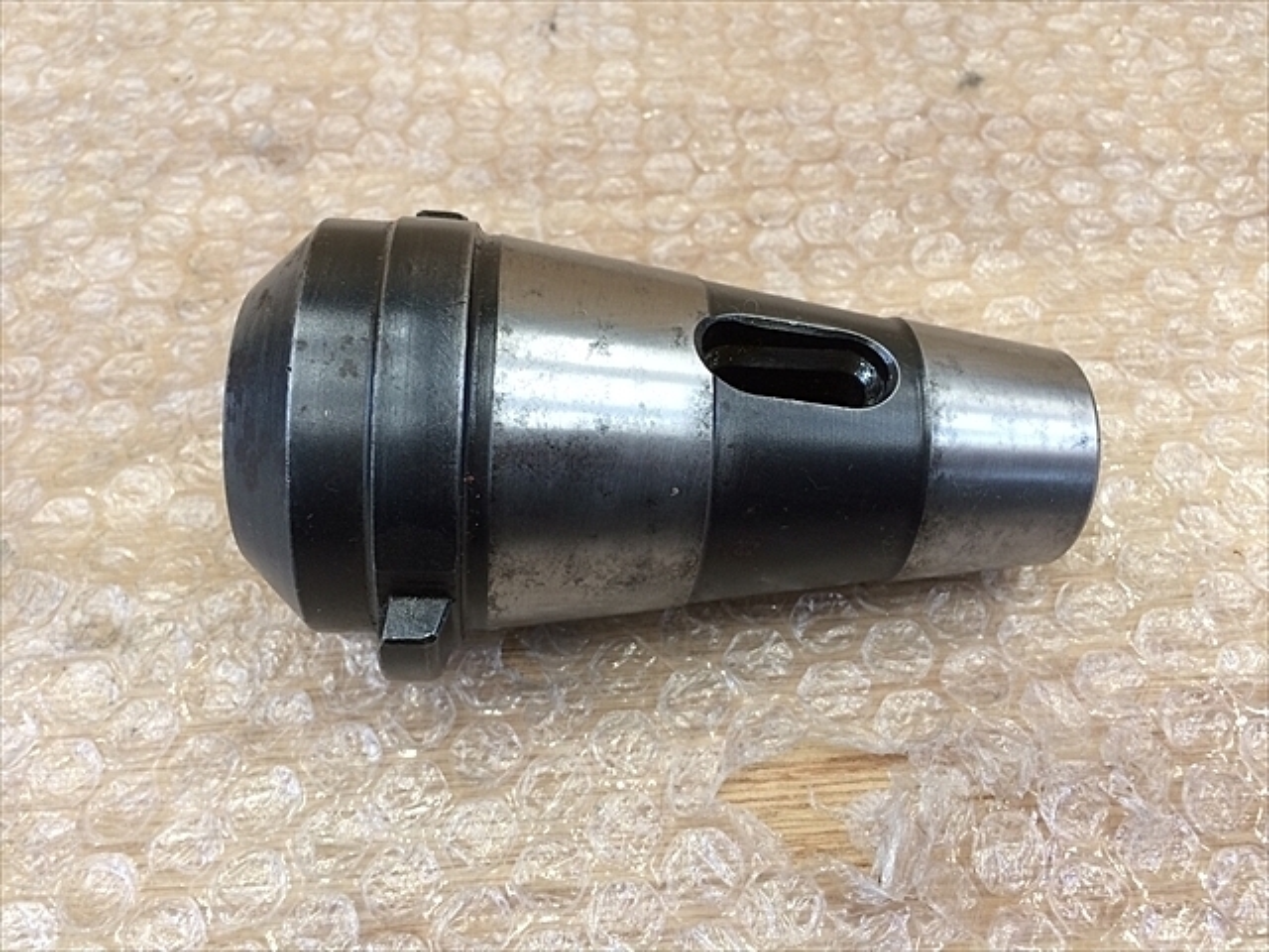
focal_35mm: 29
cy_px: 476
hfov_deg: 61.7
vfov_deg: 48.2
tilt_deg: -54.3
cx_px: 634
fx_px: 1063
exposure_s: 1/30
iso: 80
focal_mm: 4.15
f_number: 2.2
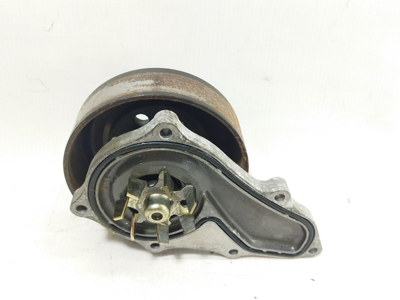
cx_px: 198
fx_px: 370
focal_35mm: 32
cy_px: 170
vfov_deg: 44.0
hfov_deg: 56.8
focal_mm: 4.71
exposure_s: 1/50
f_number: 1.79
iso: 113
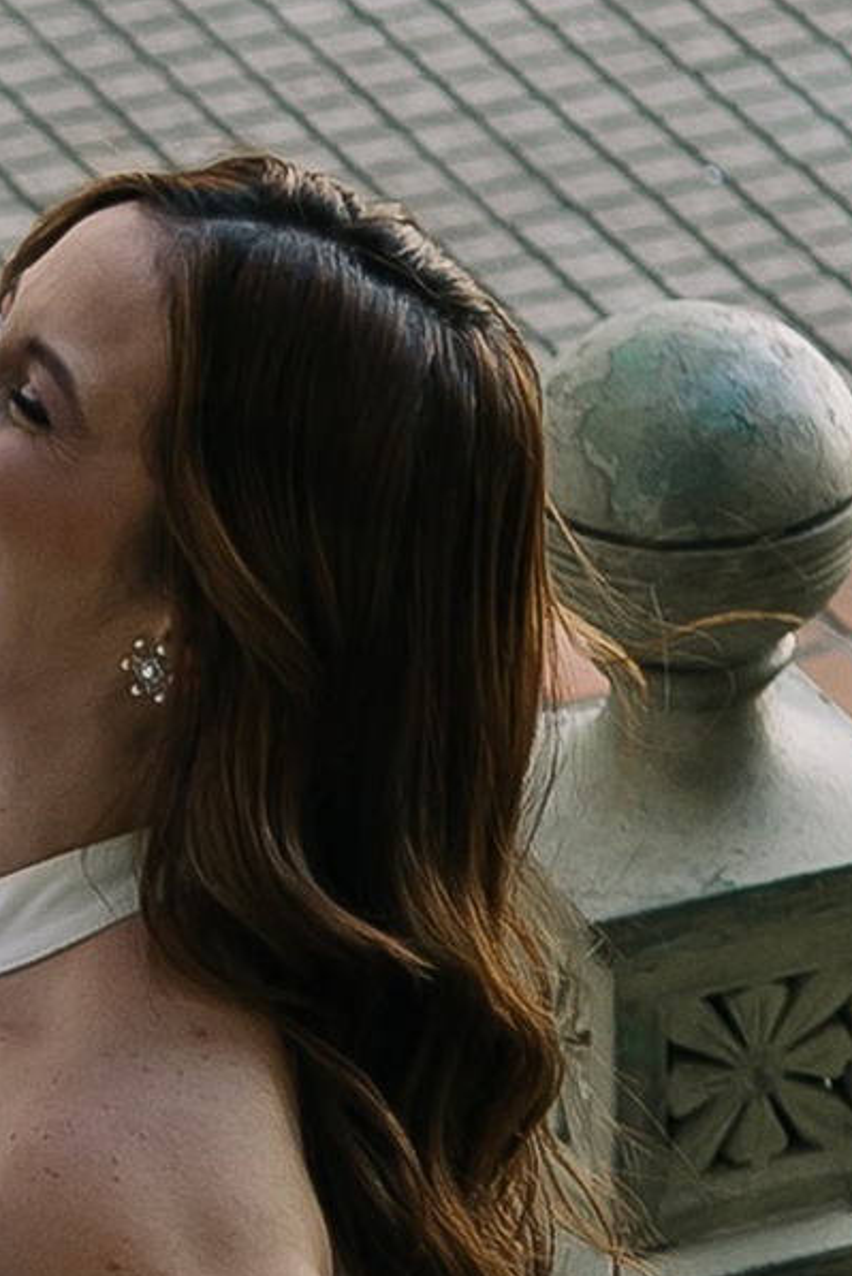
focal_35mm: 289
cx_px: -312
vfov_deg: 7.1
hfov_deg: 4.7
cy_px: 740
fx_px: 10253
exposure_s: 1/200
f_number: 2.8
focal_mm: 30
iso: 125
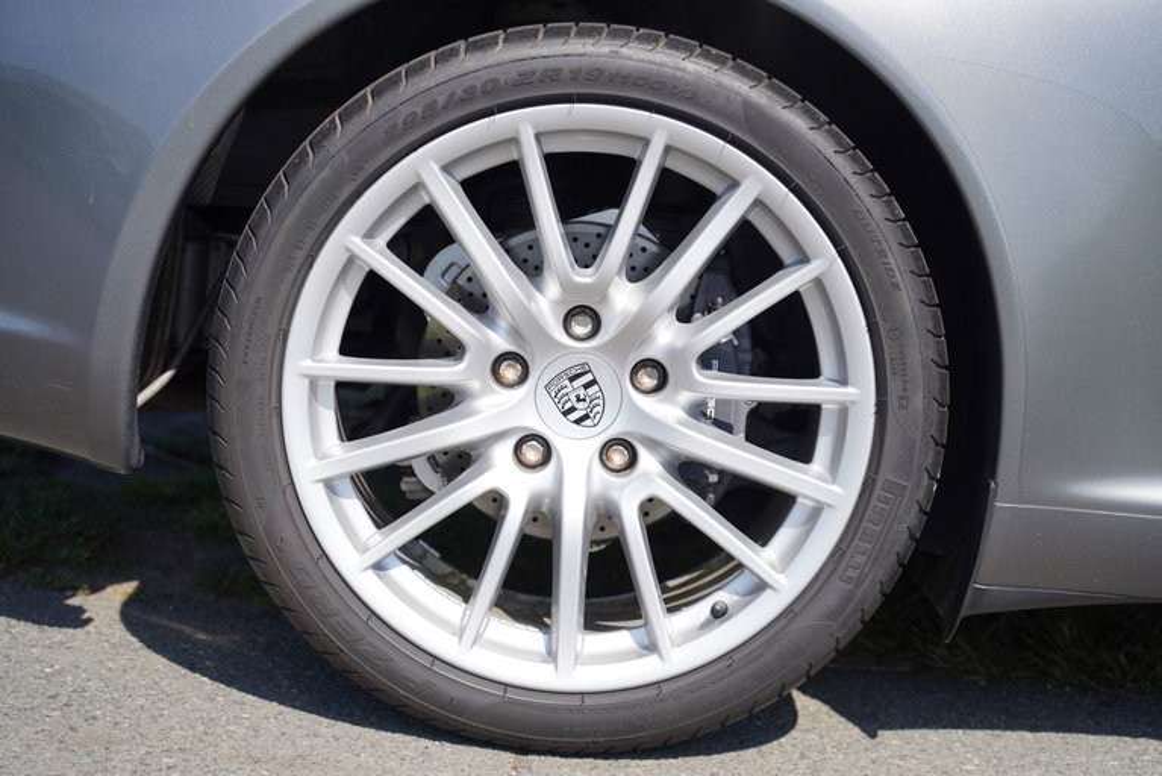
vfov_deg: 17.7
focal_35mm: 77
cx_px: 581
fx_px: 2486
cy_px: 388
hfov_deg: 26.3
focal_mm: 77
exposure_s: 1/800
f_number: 4
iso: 100
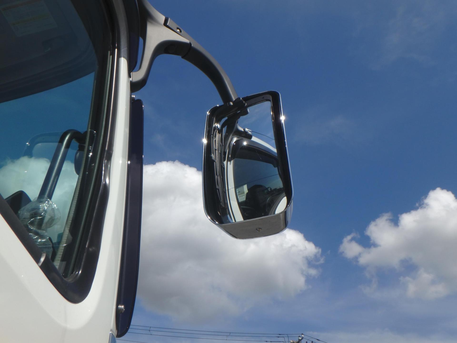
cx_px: 228
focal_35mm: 29
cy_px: 172
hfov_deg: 61.7
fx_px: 383
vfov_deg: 48.2
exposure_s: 1/500
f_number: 7.6
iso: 125
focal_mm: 5.2
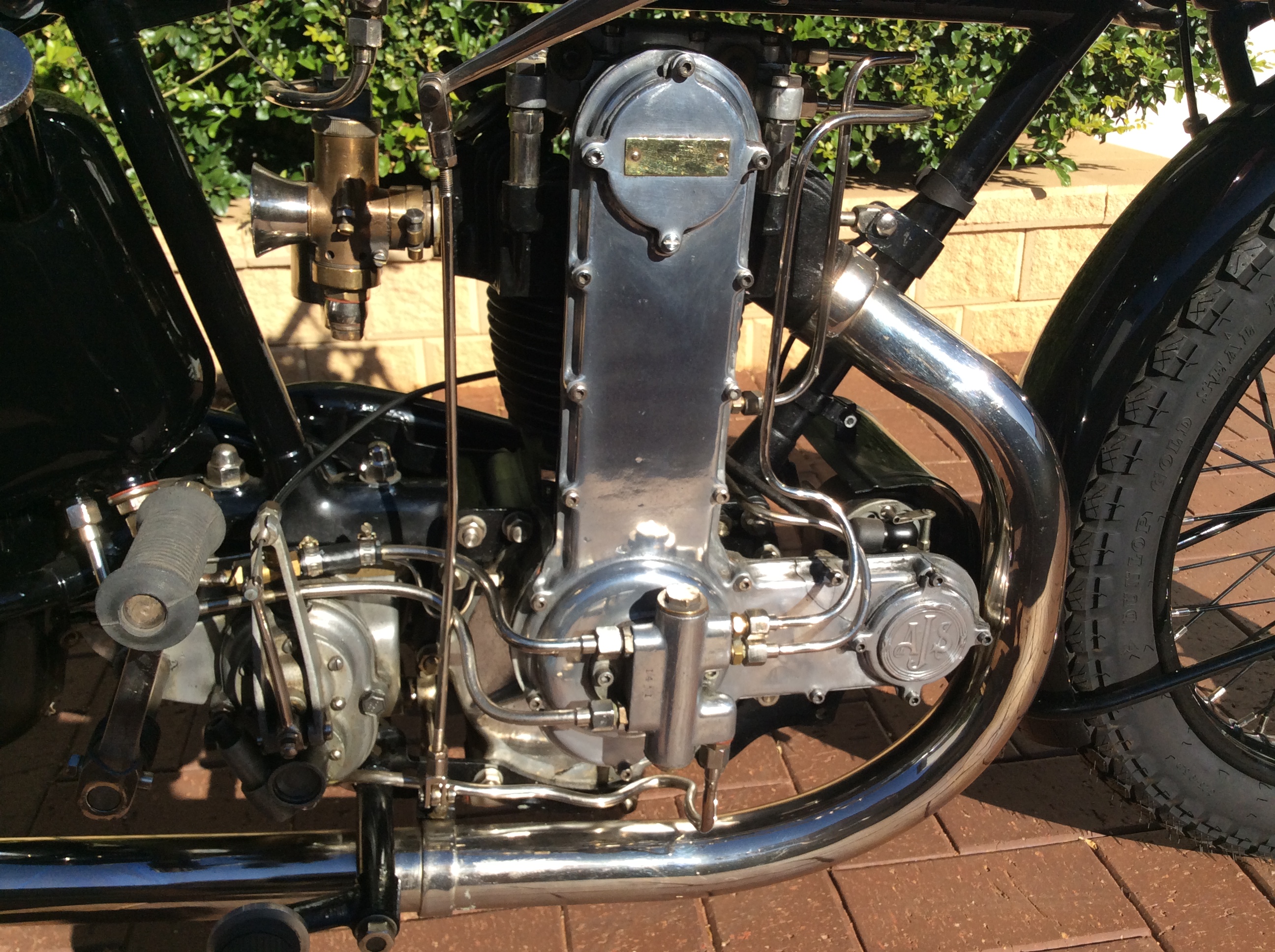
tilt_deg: -25.0
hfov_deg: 56.9
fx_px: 1177
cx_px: 638
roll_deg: +2.4
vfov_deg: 44.1
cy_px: 476
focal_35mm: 32
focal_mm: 3.3
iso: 32
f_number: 2.4
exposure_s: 1/1167
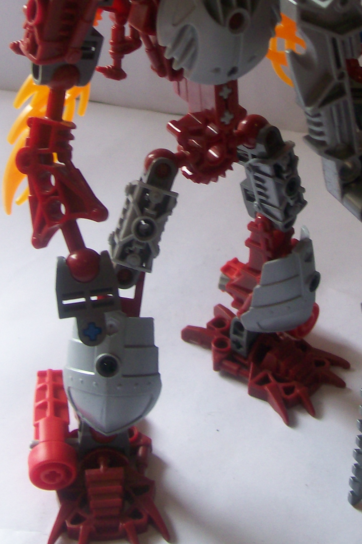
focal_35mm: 66
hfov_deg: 20.6
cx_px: 198
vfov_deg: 29.4
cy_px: 66
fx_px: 995
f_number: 2.7
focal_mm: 6
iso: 80
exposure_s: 1/61.5
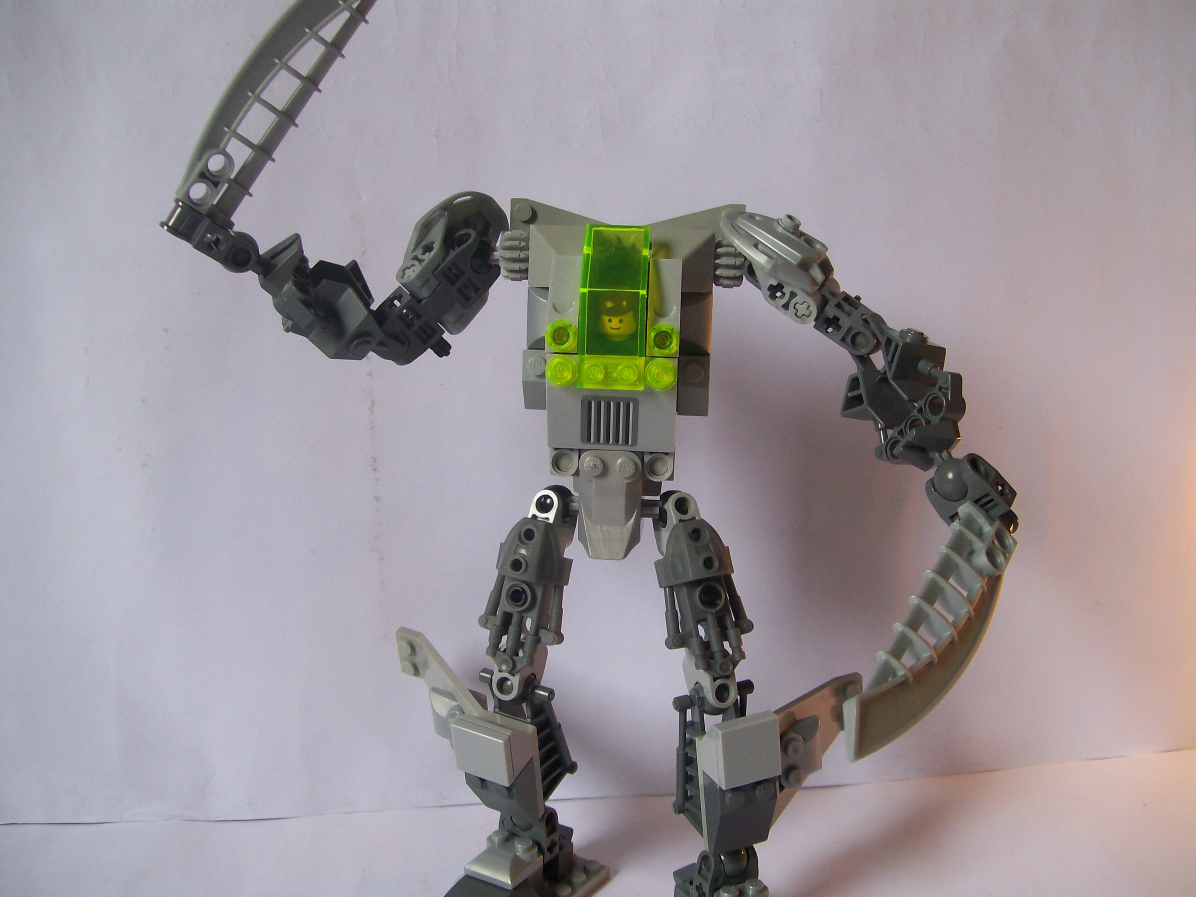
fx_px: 1244
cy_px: 448
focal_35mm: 36
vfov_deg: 39.7
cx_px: 598
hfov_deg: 51.4
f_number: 2.7
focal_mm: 6
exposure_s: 1/96.7
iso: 80
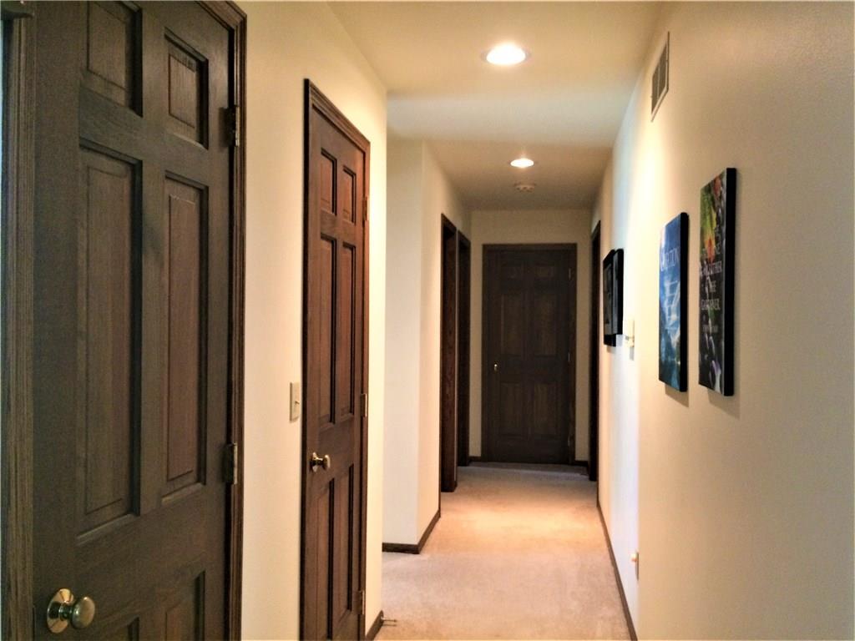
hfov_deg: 61.7
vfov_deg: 48.2
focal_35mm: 29
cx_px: 428
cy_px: 320
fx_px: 716
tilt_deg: -1.9
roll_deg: -0.1
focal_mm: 4.15
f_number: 2.2
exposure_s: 1/17
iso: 250
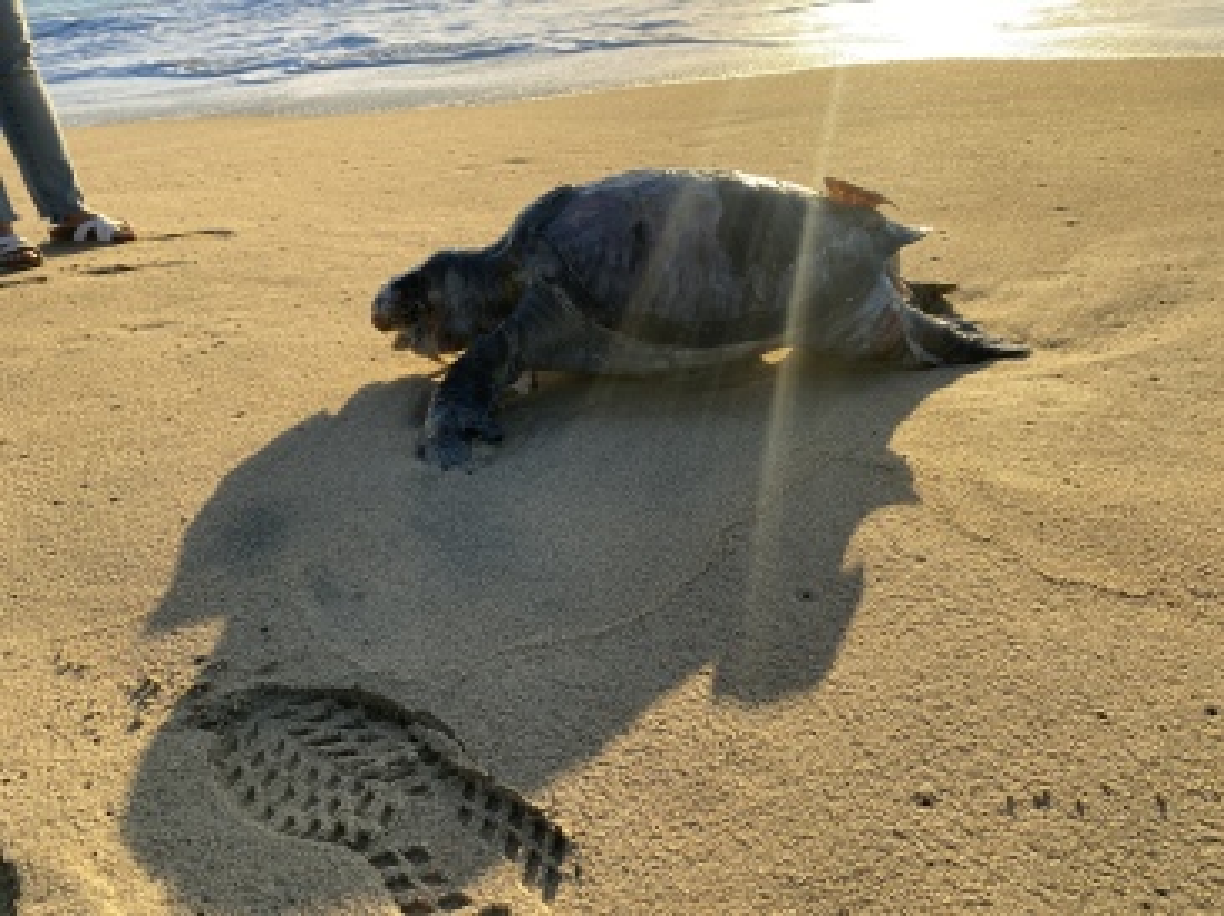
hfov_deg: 67.3
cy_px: 458
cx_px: 612
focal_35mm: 26
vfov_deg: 53.0
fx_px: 919
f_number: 1.8
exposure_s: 1/1193
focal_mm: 4.25
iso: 32
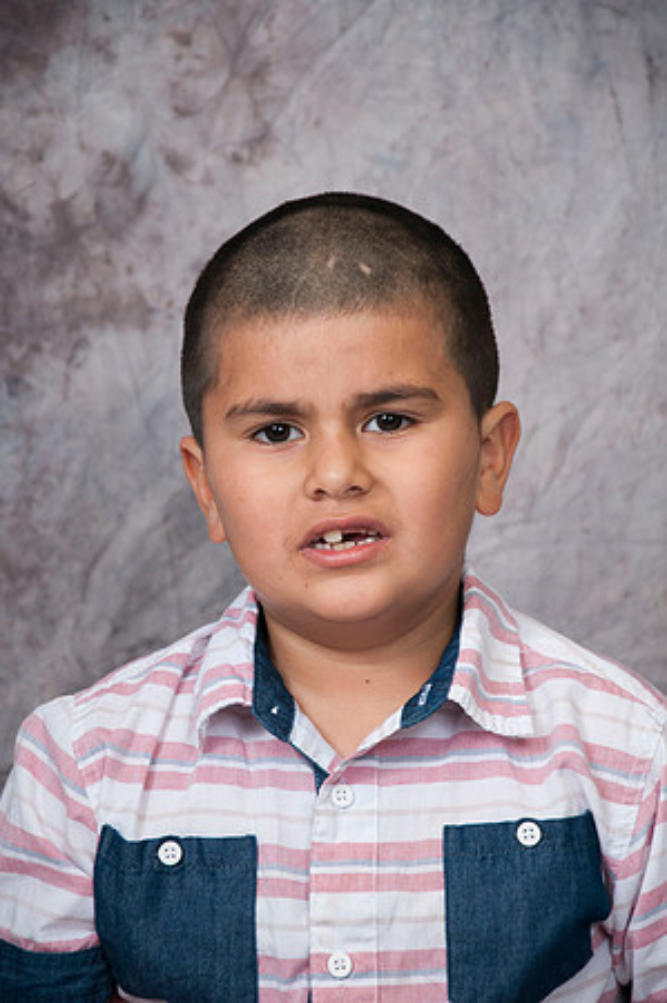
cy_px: 502
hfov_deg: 8.7
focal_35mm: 158
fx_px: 4387
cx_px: 334
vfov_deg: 13.1
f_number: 5.6
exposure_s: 1/125
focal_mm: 105
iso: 200
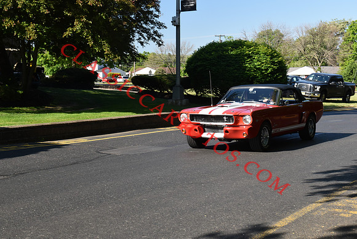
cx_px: 178
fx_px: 595
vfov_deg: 22.6
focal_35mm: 60
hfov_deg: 33.4
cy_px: 120
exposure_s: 1/200
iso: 400
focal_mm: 40
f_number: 7.1
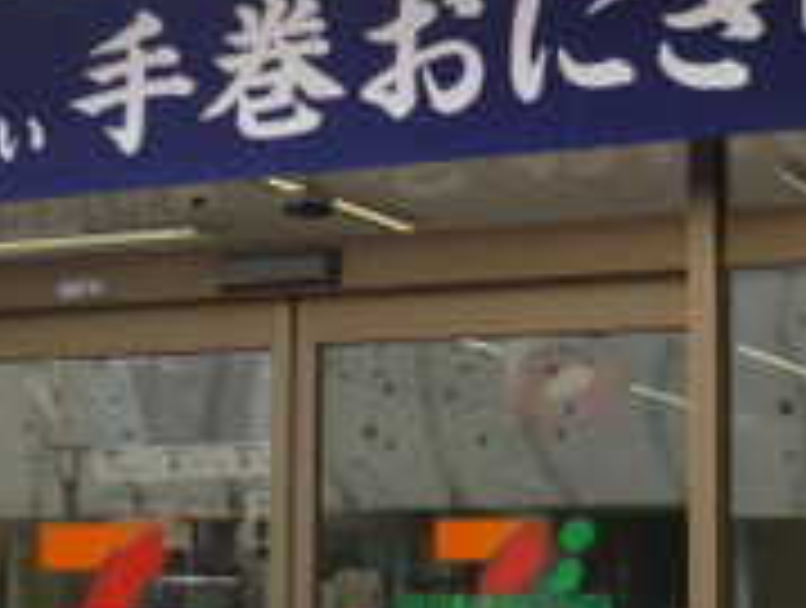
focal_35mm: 103
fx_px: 2403
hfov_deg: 19.0
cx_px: 306
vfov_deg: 14.4
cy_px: 351
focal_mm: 5.5
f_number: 2.8
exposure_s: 1/400
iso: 100
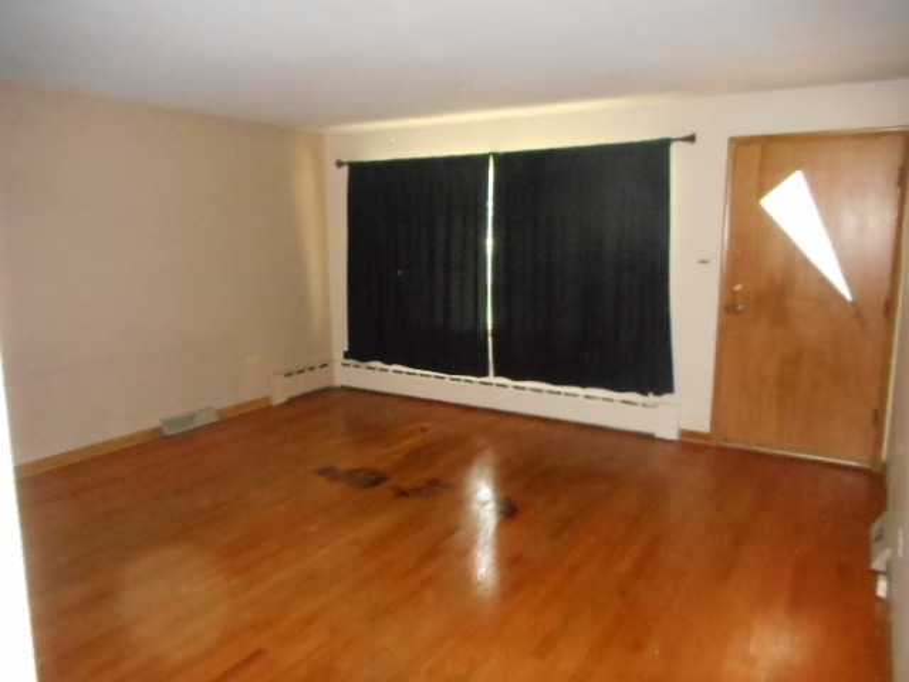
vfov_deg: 54.9
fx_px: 656
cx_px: 454
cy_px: 341
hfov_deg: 69.4
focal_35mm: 25
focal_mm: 4.5
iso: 1400
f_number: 3.7
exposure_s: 1/25
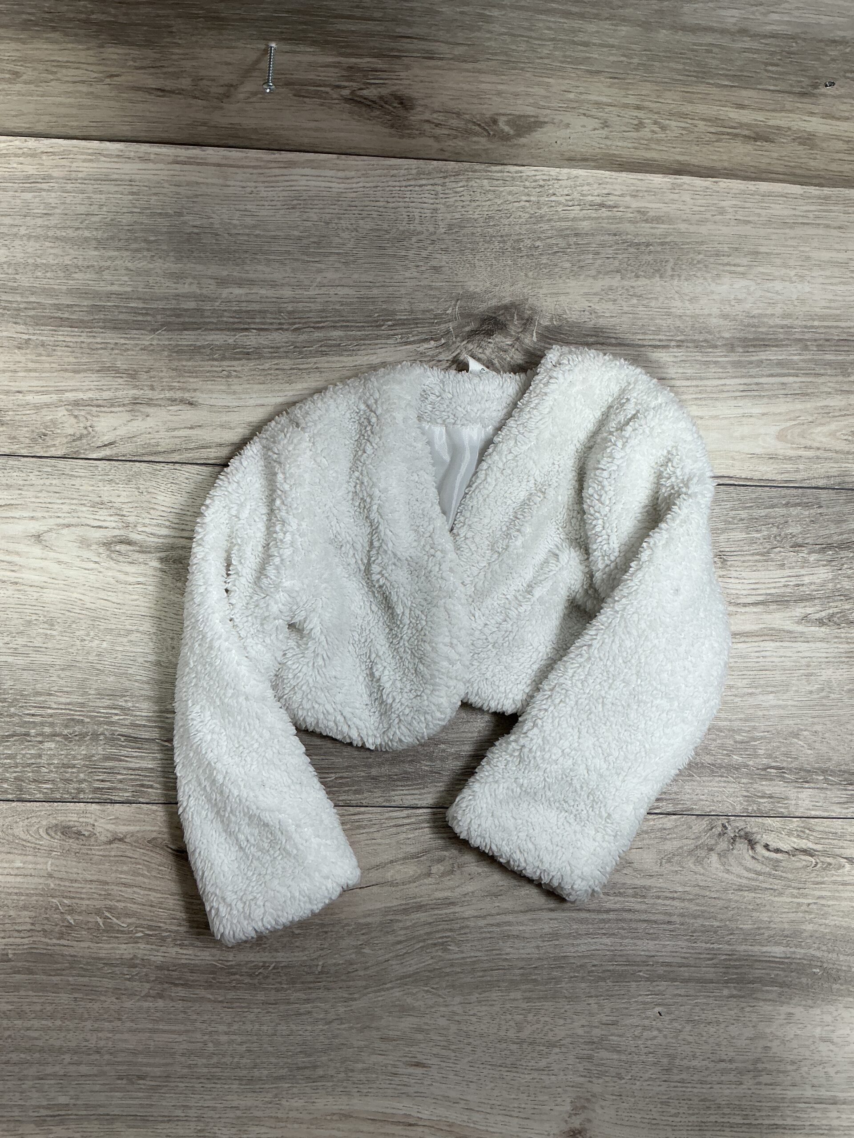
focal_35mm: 29
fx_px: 954
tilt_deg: -83.5
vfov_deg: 61.7
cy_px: 569
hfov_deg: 48.2
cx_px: 427
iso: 32
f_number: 1.8
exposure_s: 1/50
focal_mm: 3
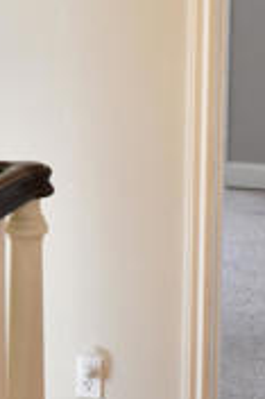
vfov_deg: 16.9
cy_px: 70
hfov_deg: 11.4
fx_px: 1328
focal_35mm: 120
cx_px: 49
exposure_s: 1/160
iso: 800
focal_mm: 22
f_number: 3.8
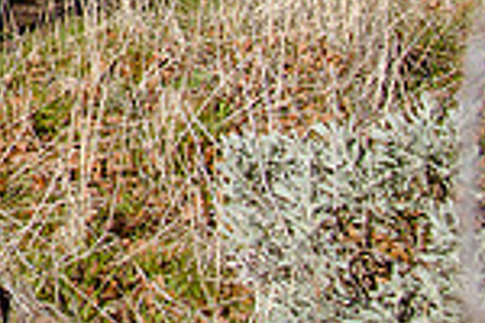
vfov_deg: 7.4
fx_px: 2411
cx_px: -534
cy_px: -319
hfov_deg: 10.4
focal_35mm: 179
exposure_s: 1/250
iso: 200
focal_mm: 38
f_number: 10
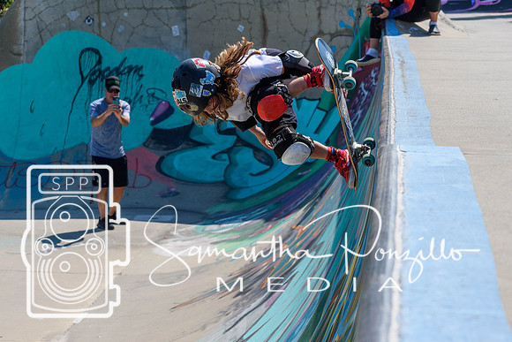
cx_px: 256
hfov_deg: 16.6
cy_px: 171
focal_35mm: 123
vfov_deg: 11.2
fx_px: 1750
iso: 200
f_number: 8
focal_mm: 82
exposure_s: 1/1000
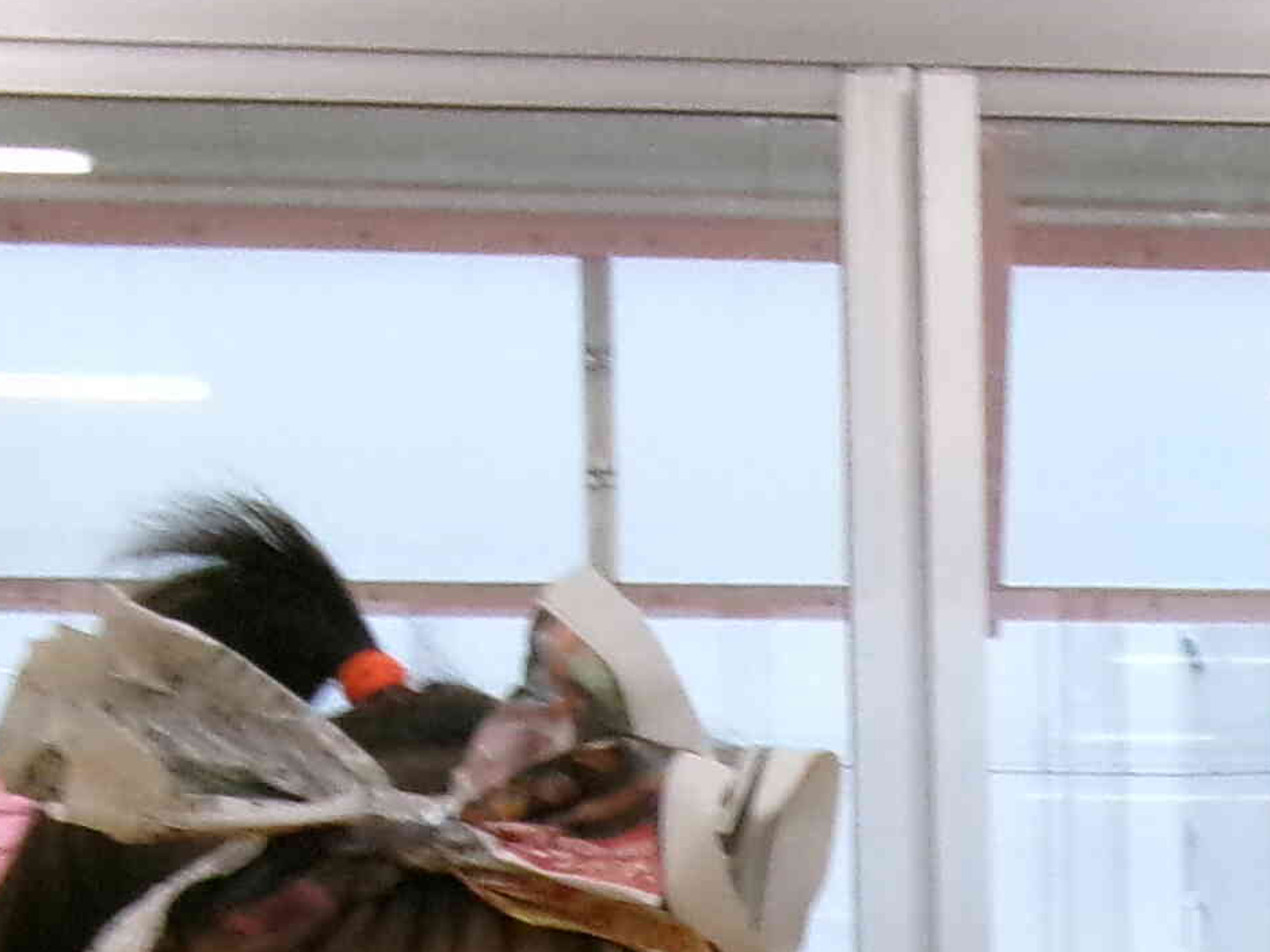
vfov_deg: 12.6
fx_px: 4000
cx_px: 1221
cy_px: 1595
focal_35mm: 109
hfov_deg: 17.7
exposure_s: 1/60
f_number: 3.9
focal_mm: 5.1
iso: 473
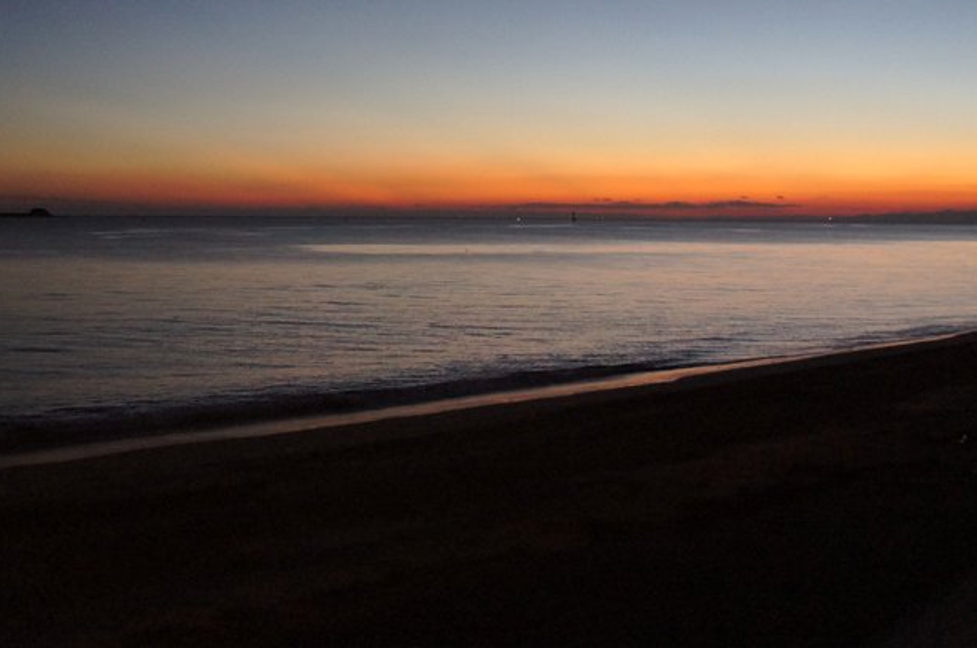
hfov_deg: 46.7
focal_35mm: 42
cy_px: 259
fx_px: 1131
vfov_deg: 31.9
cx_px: 507
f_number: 3.5
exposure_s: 1/30
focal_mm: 19
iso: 6400
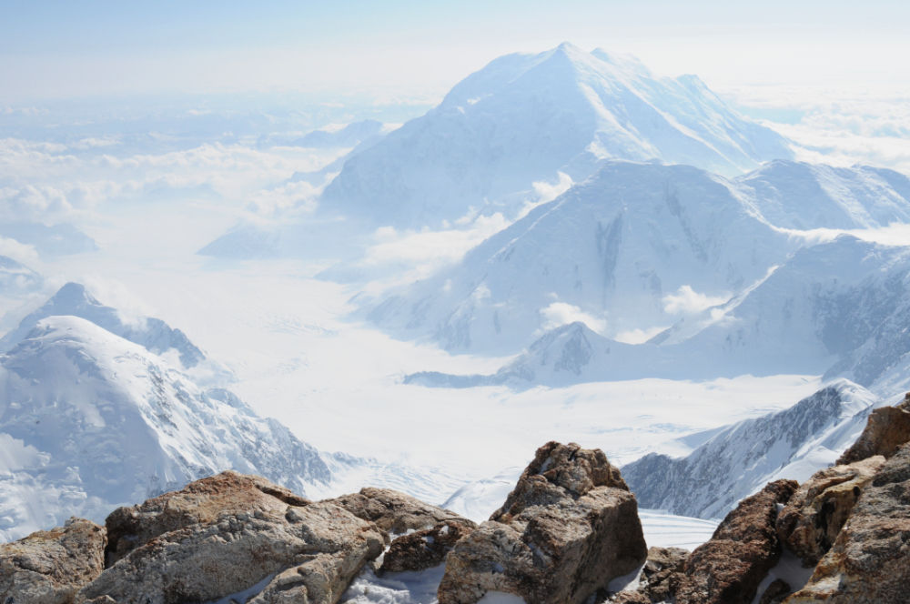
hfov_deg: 46.5
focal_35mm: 42
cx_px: 455
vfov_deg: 31.8
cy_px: 302
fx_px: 1060
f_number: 14
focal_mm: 28
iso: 400
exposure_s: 1/800
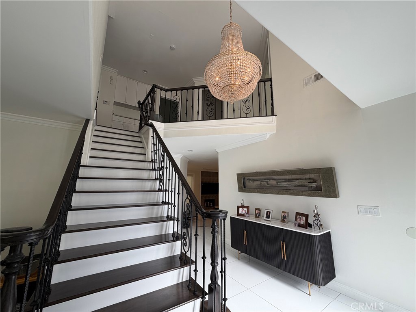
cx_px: 208
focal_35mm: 14
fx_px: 168
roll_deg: -0.3
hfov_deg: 102.1
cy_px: 156
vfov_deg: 85.7
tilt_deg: +10.2
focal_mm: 2.22
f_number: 2.2
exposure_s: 1/120
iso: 50
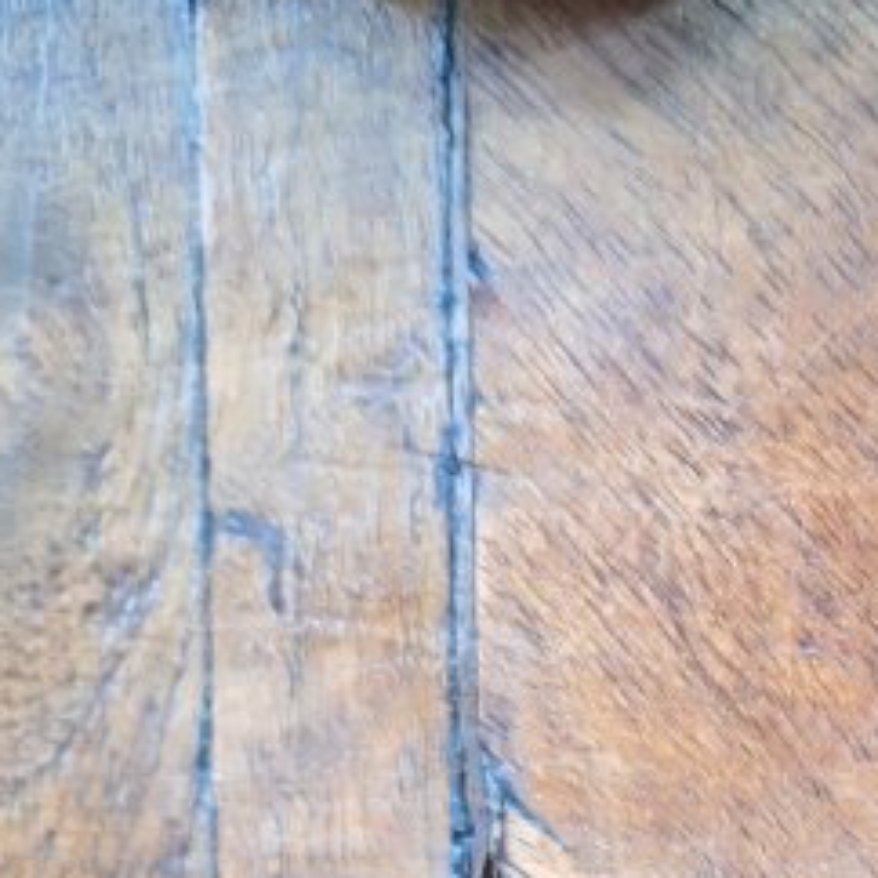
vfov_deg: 15.5
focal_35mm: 101
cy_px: 1411
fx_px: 2898
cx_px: 1502
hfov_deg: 15.2
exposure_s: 1/20
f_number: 1.8
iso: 800
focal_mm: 5.54
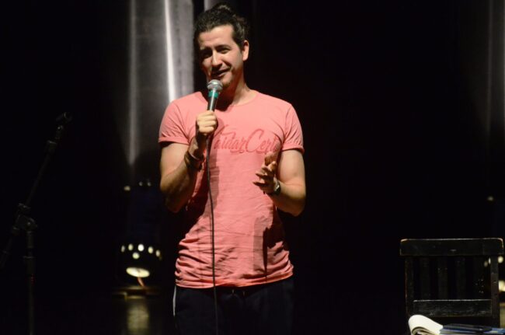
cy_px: 168
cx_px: 252
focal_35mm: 450
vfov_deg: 3.0
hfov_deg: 4.6
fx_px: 6302
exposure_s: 1/160
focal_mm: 300
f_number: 5.6
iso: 3200
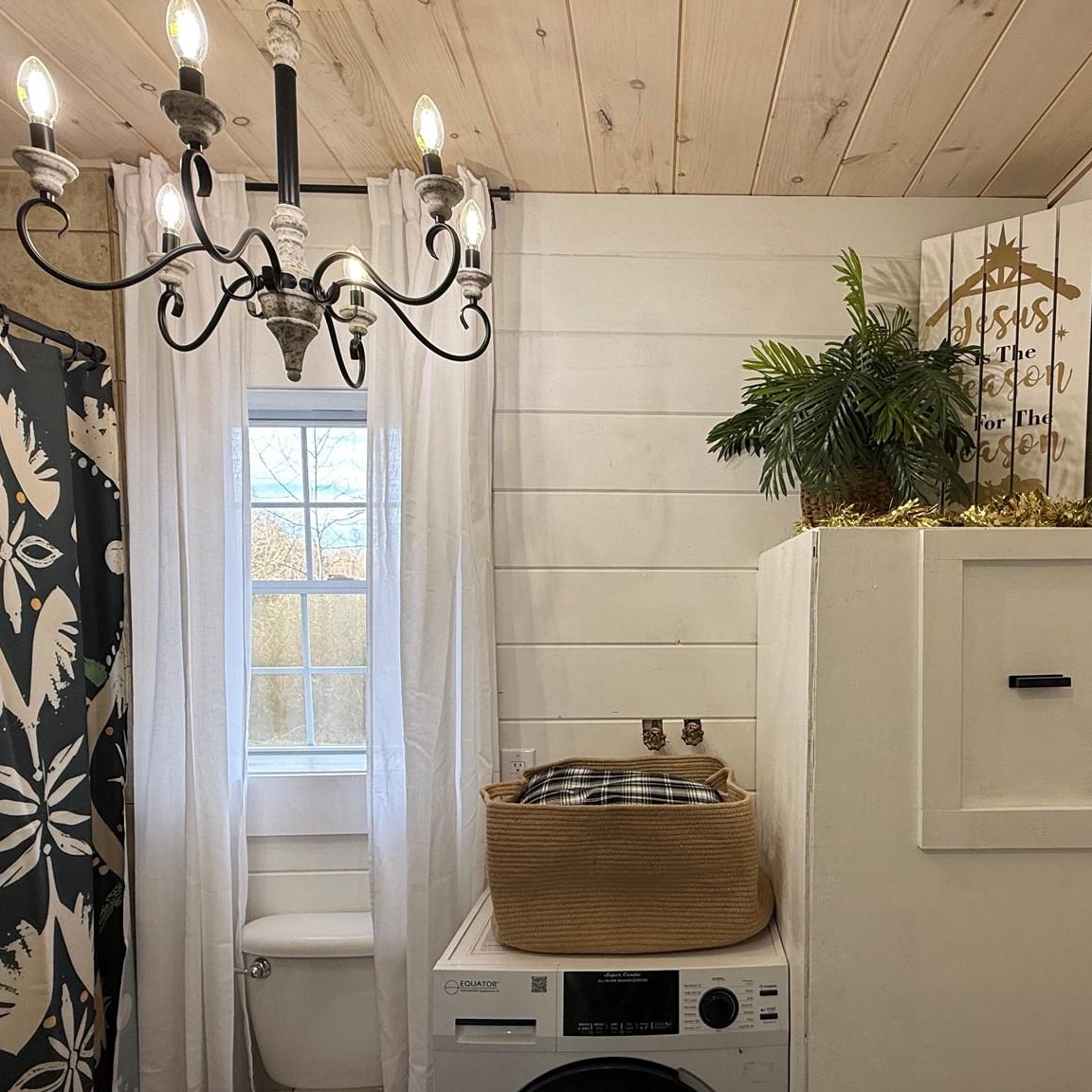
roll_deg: +0.5
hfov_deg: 68.2
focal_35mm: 22
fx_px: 785
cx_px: 704
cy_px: 655
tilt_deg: -4.2
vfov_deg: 68.9
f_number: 2.2
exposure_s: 1/120
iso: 80
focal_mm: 2.22
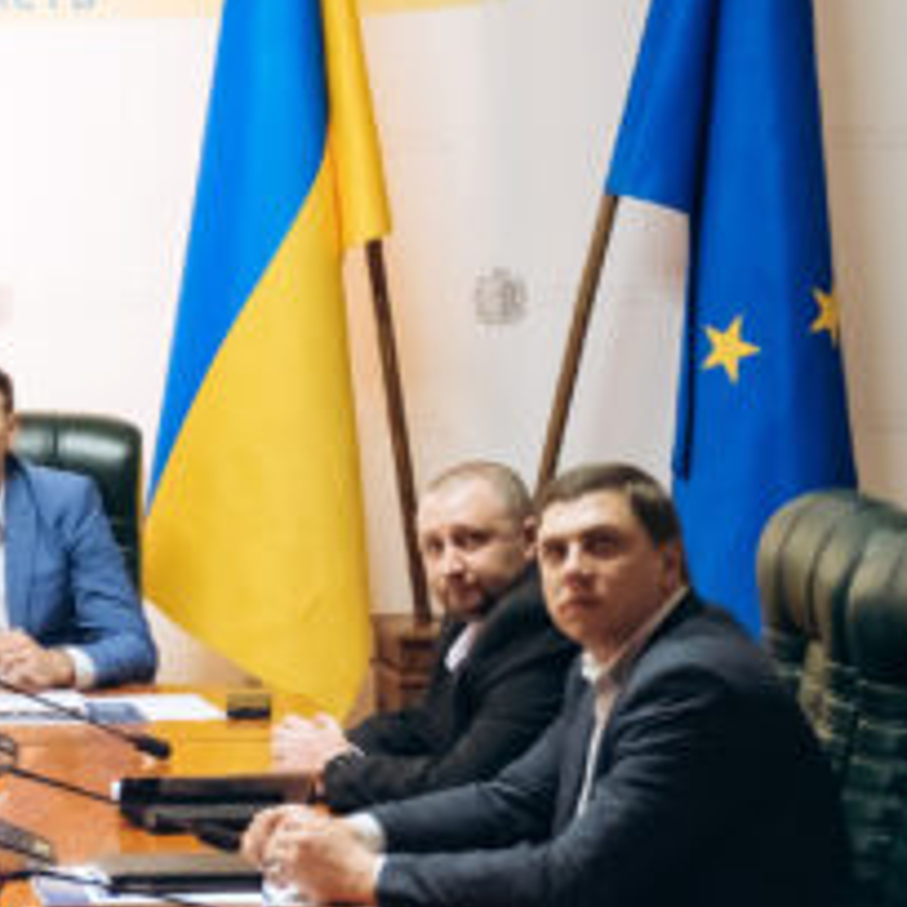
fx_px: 3794
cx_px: -200
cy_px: 611
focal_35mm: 128
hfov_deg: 13.2
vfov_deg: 13.6
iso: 1000
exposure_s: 1/200
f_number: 2.8
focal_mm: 30
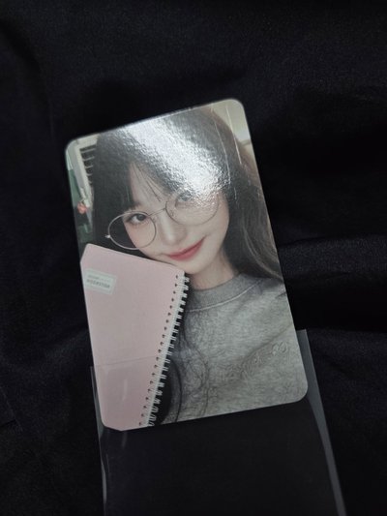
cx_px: 194
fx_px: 343
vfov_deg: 73.9
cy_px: 258
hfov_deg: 58.9
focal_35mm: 23
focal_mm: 5.4
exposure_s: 1/120
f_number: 1.8
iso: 200
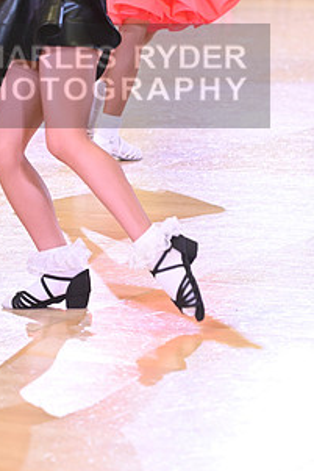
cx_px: 55
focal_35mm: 231
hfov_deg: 5.9
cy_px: 77
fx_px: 3019
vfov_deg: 8.9
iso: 4000
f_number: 5.6
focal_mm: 120
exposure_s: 1/400
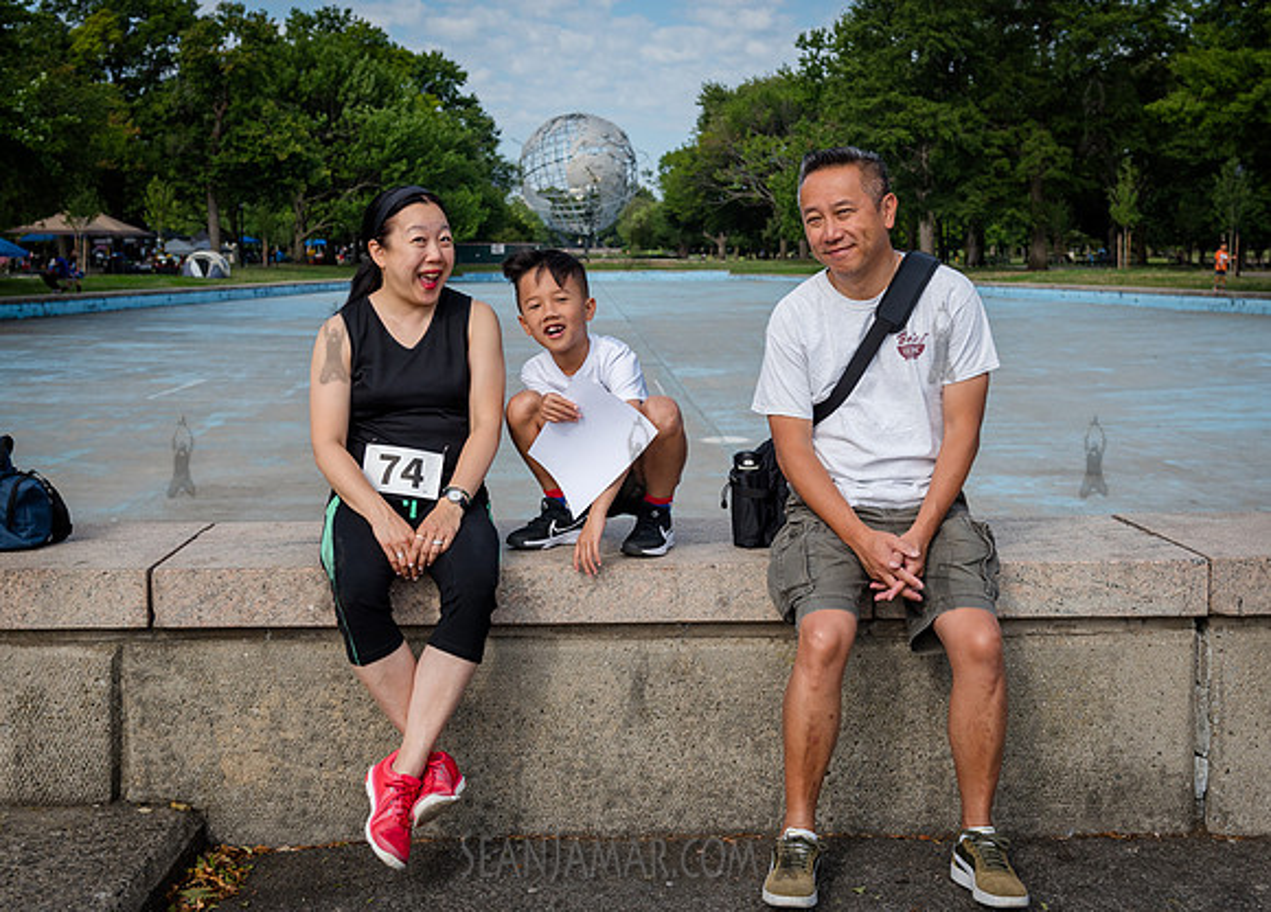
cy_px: 405
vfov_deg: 31.7
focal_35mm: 44
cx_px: 629
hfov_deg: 43.2
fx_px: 1604
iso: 200
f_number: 4
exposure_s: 1/2000
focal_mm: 38
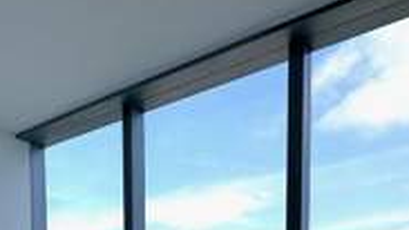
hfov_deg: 47.9
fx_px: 434
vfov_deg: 24.0
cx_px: 87
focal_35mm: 40
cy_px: 337
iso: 50
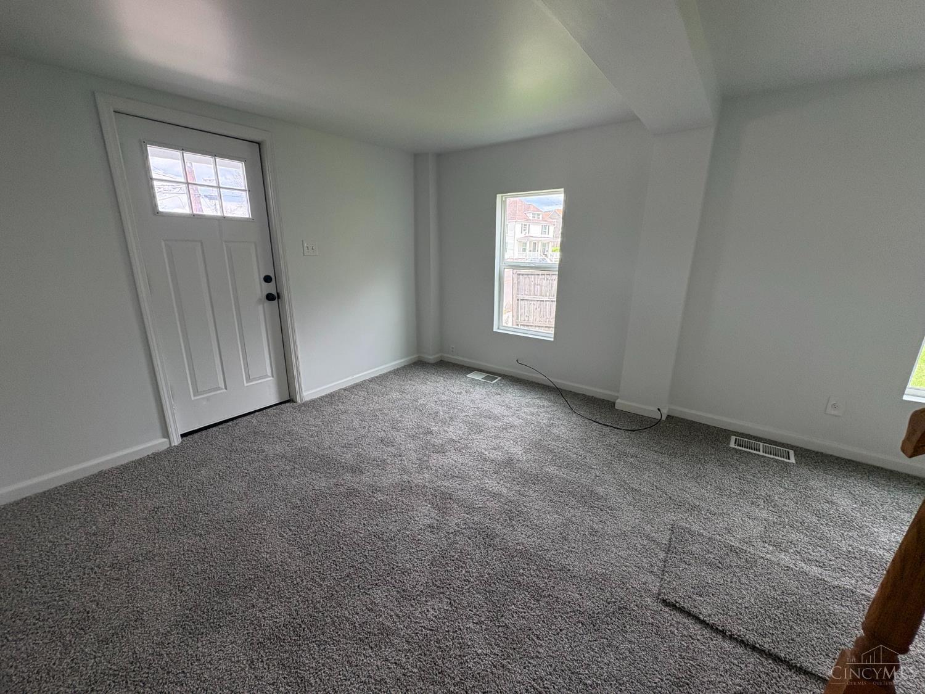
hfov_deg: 102.1
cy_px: 347
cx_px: 462
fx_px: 374
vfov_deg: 85.7
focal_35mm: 14
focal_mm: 2.22
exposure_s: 1/132
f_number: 2.2
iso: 100
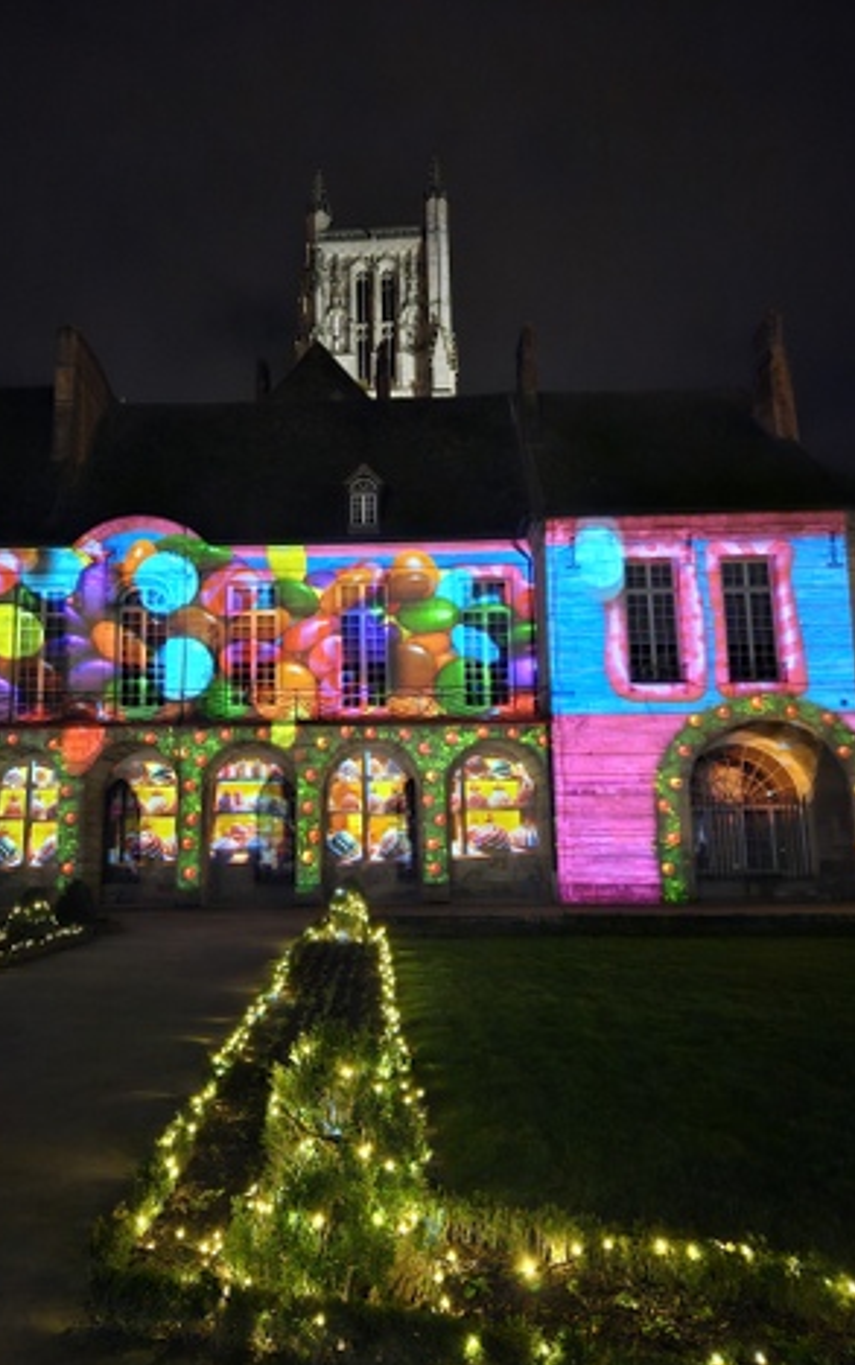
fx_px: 931
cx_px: 341
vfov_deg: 72.5
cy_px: 697
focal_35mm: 25
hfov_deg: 49.0
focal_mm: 5.4
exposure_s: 1/17
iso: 1000
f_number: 1.8
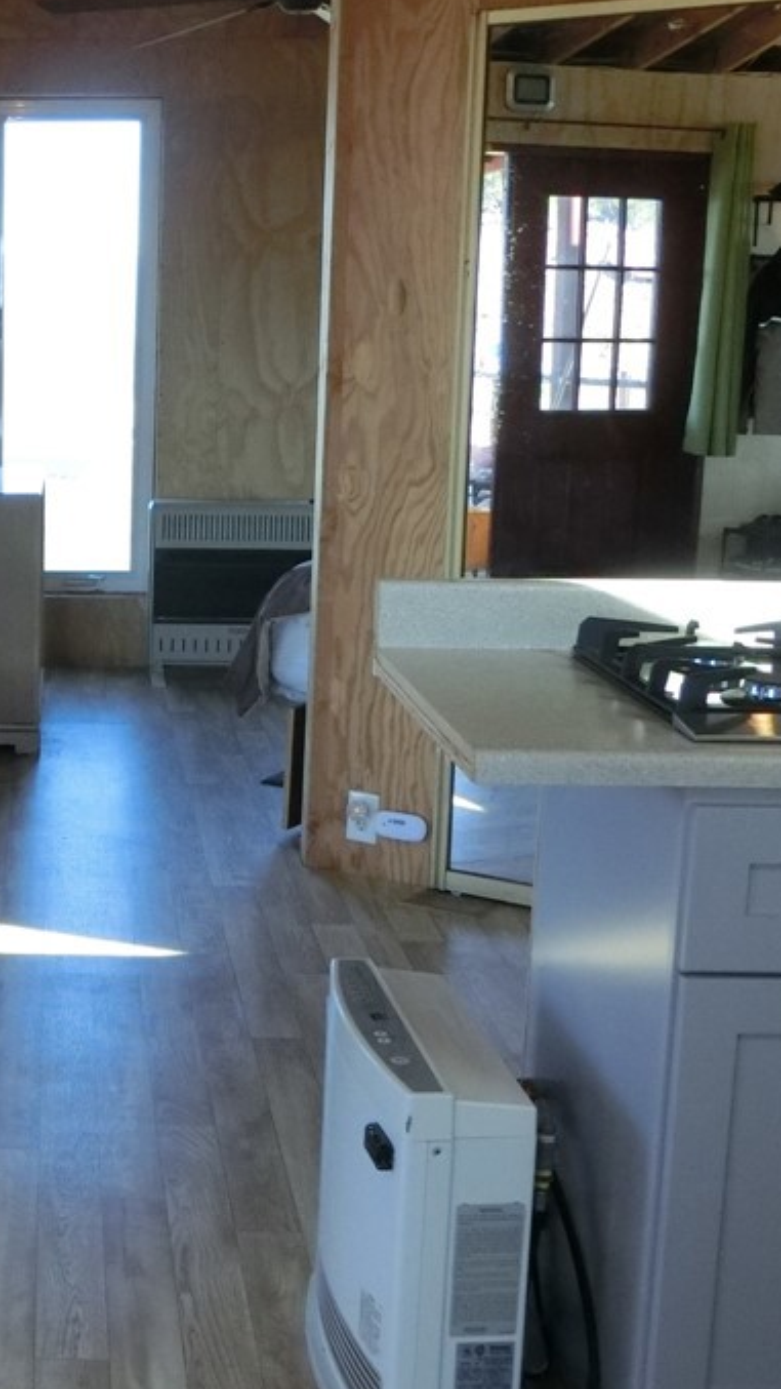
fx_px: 2061
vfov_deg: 37.2
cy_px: 722
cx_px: -90
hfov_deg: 20.4
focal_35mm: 56
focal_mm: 6
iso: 400
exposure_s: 1/125
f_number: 3.9
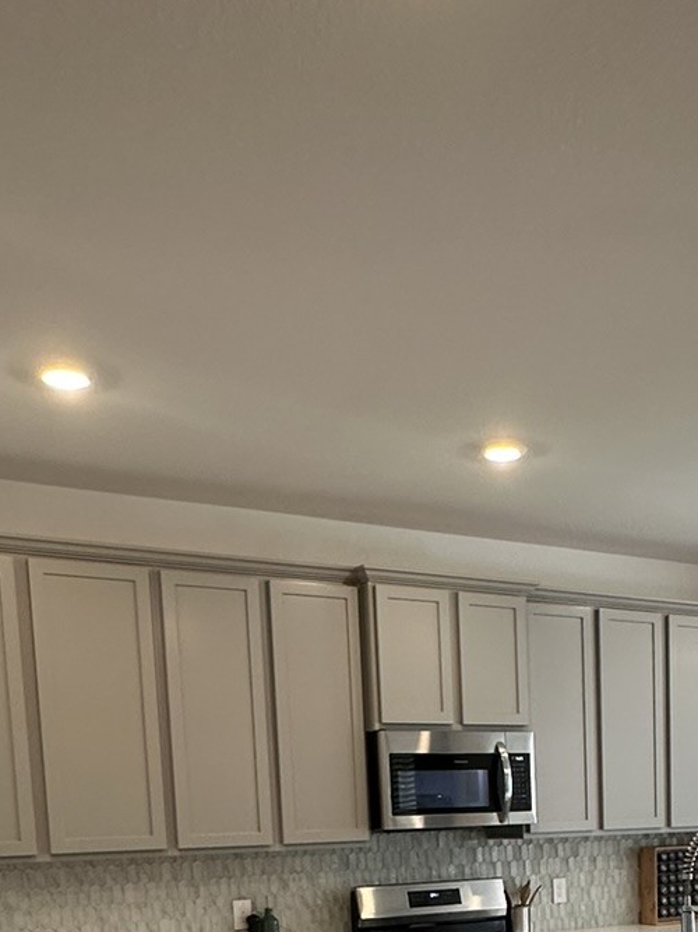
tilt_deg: -7.5
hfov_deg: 33.1
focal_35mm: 43
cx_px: 501
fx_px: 1156
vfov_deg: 38.4
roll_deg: +1.1
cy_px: 954
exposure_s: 1/120
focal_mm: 2.22
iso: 200
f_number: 2.2
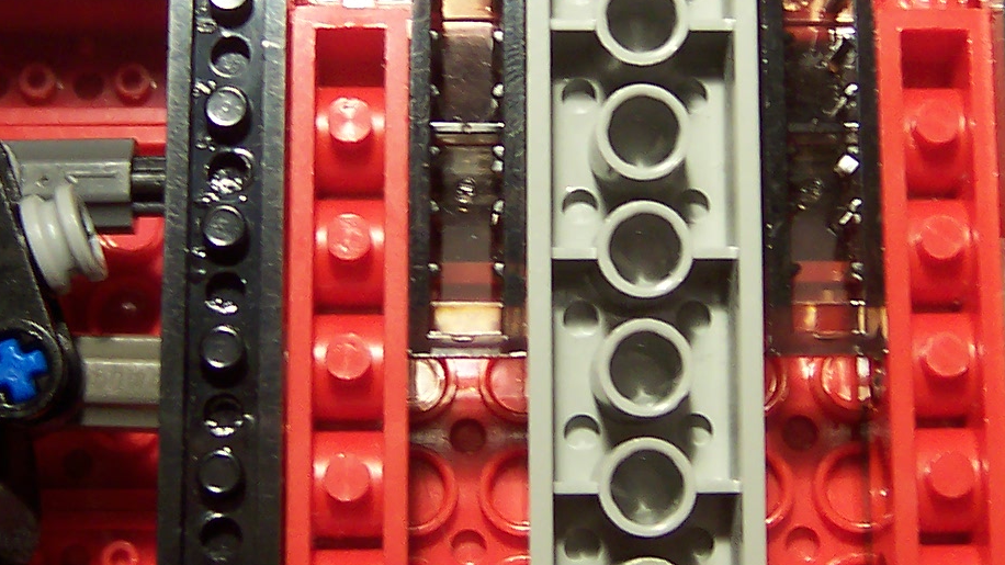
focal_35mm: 87
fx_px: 2318
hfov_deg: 24.4
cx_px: 567
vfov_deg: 13.8
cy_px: 136
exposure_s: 1/30
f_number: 2.8
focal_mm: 5.6
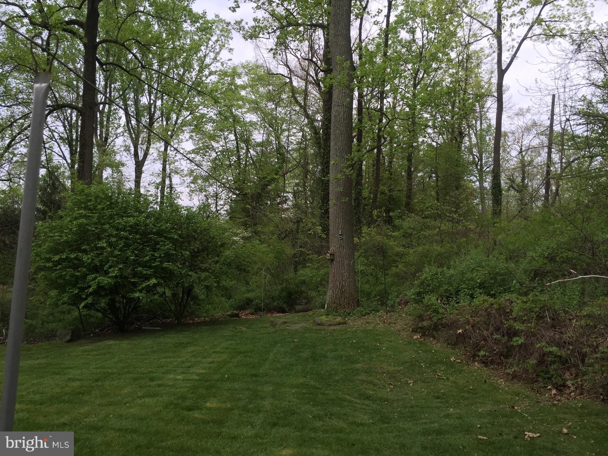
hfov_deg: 61.7
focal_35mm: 29
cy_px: 228
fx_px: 509
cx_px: 304
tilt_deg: +3.1
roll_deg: -1.8
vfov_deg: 48.2
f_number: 2.2
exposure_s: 1/120
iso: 40
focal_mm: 4.15
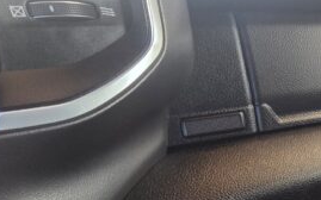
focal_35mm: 41
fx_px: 359
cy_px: 179
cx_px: 370
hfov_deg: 38.1
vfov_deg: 30.0
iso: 640
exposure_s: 1/50
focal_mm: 2.2
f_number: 2.2
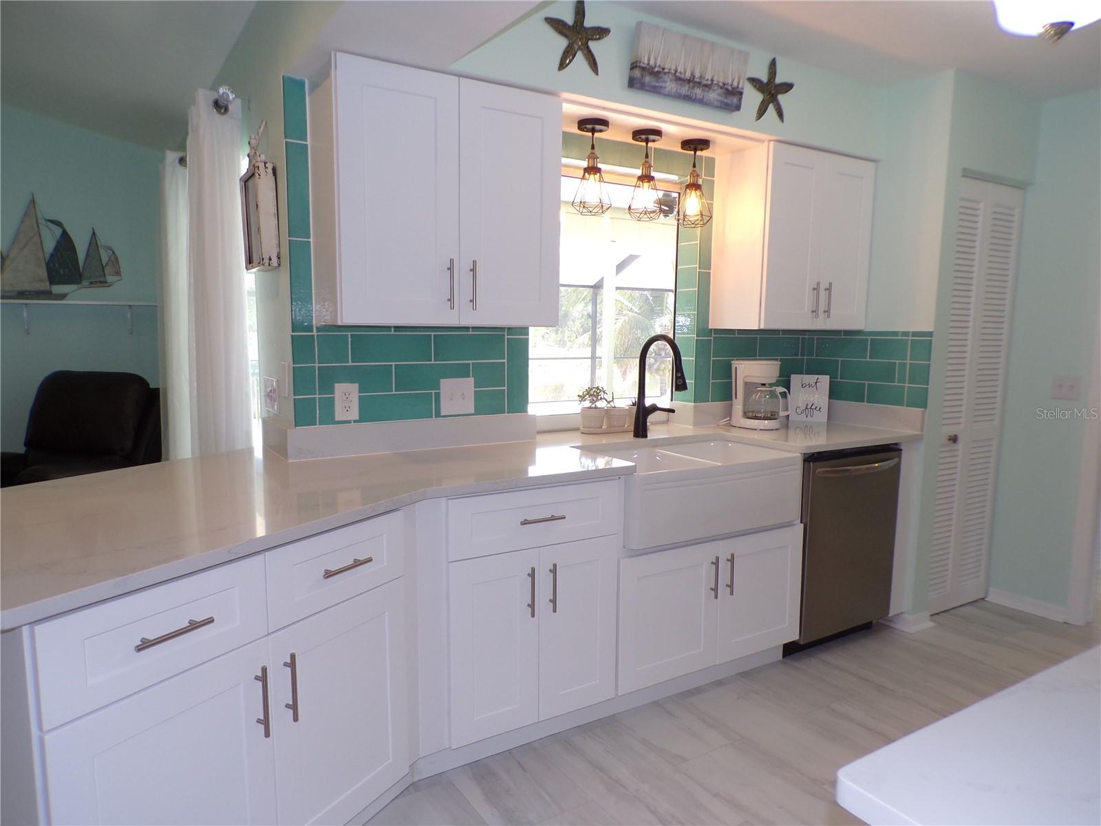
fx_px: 763
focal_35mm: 24
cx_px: 550
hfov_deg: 71.6
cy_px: 413
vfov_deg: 56.8
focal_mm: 4.3
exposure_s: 1/70
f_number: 3
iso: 100
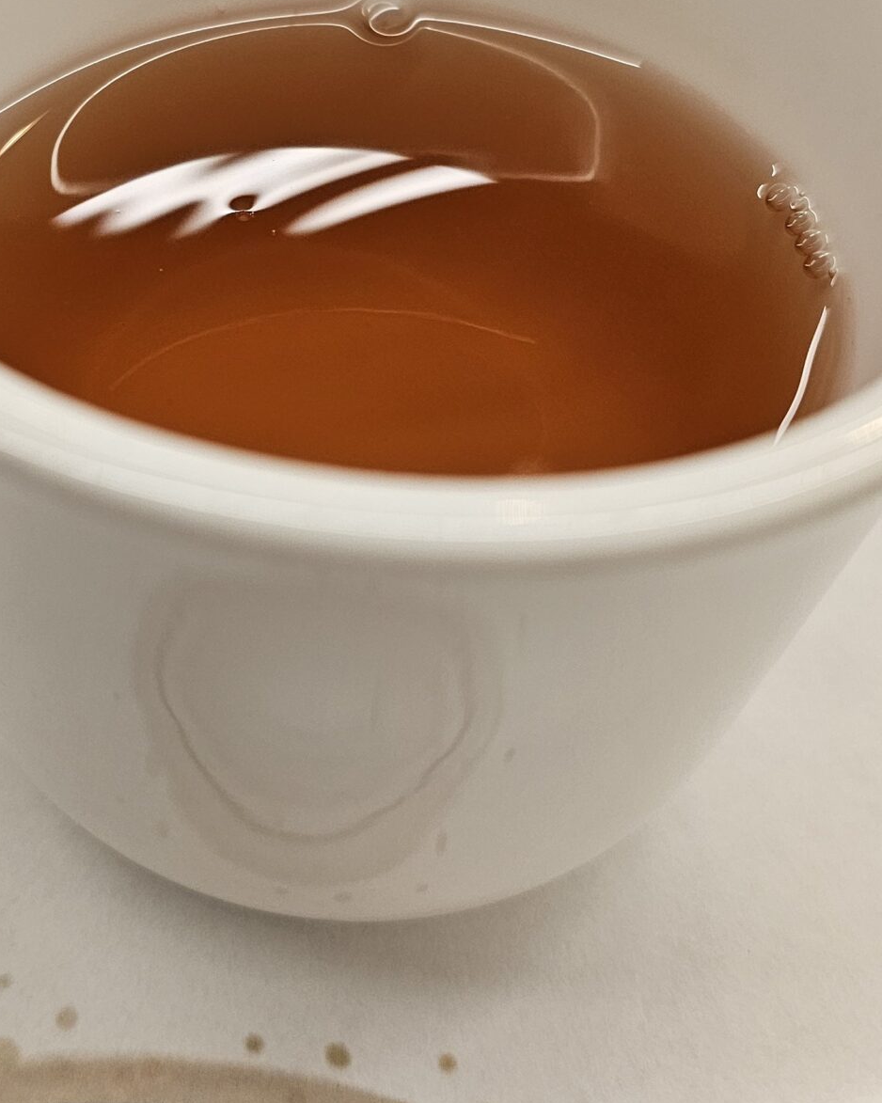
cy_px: 355
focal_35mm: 49
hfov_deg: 30.6
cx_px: 288
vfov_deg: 37.6
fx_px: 1599
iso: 250
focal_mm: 6.3
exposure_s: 1/180
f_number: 1.7
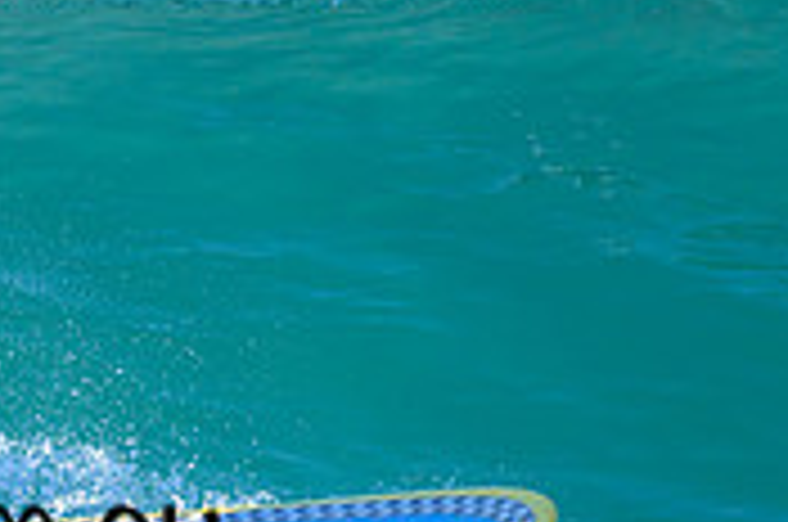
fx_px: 71555
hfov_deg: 0.6
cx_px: -145
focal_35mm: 3275
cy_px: 292
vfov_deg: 0.4
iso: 800
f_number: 6.3
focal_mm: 800
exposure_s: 1/2000
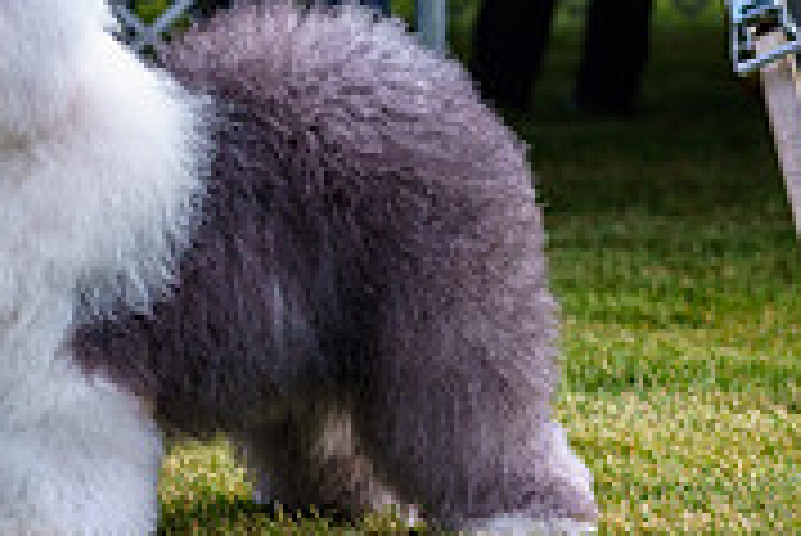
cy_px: -209
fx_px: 10310
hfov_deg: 4.4
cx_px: 4
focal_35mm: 463
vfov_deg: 3.0
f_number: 4
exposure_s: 1/500
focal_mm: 142
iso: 200
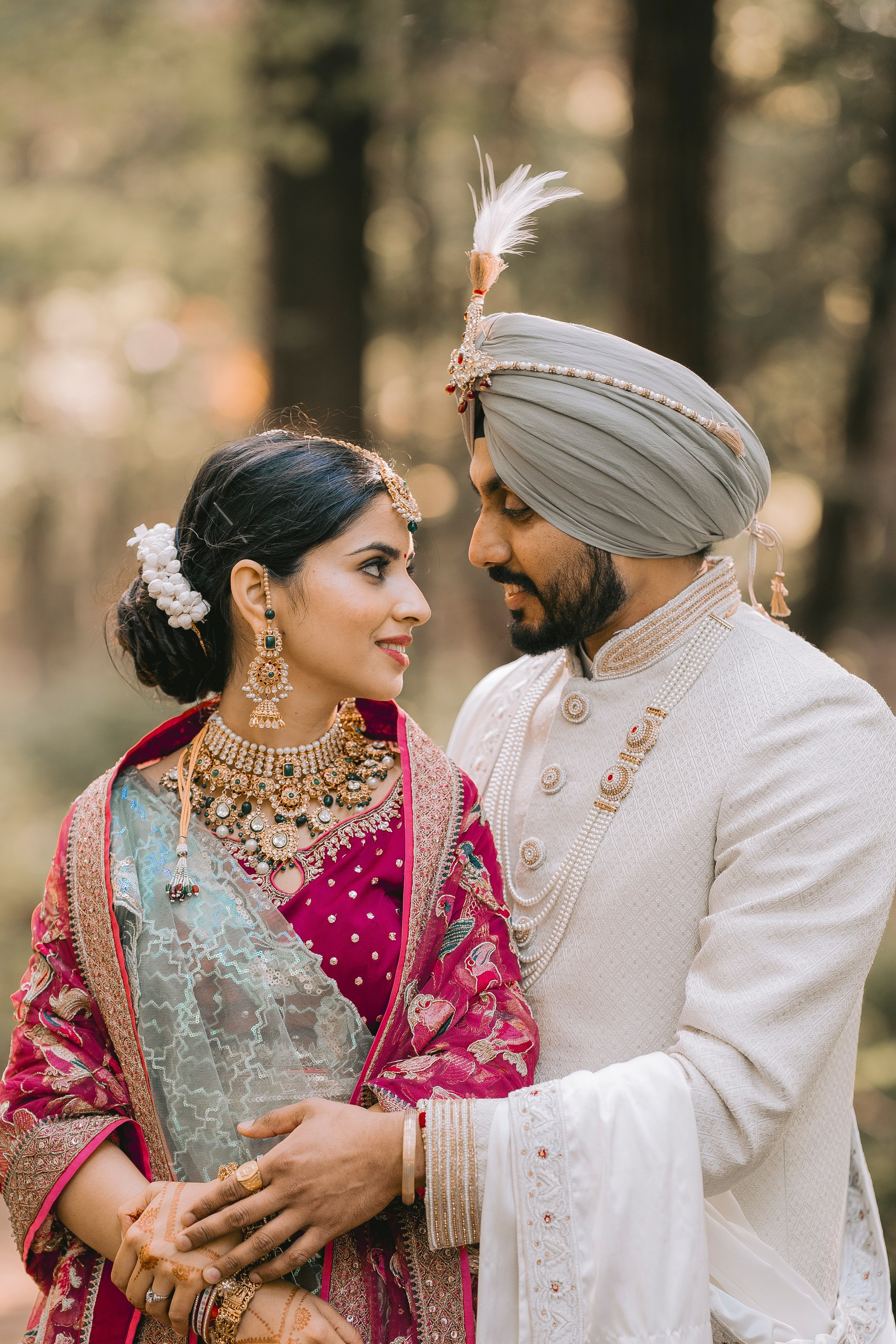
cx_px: 465
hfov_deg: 12.8
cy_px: 804
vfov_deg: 19.1
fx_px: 3993
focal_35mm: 107
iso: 250
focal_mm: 85
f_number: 1.6
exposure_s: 1/200
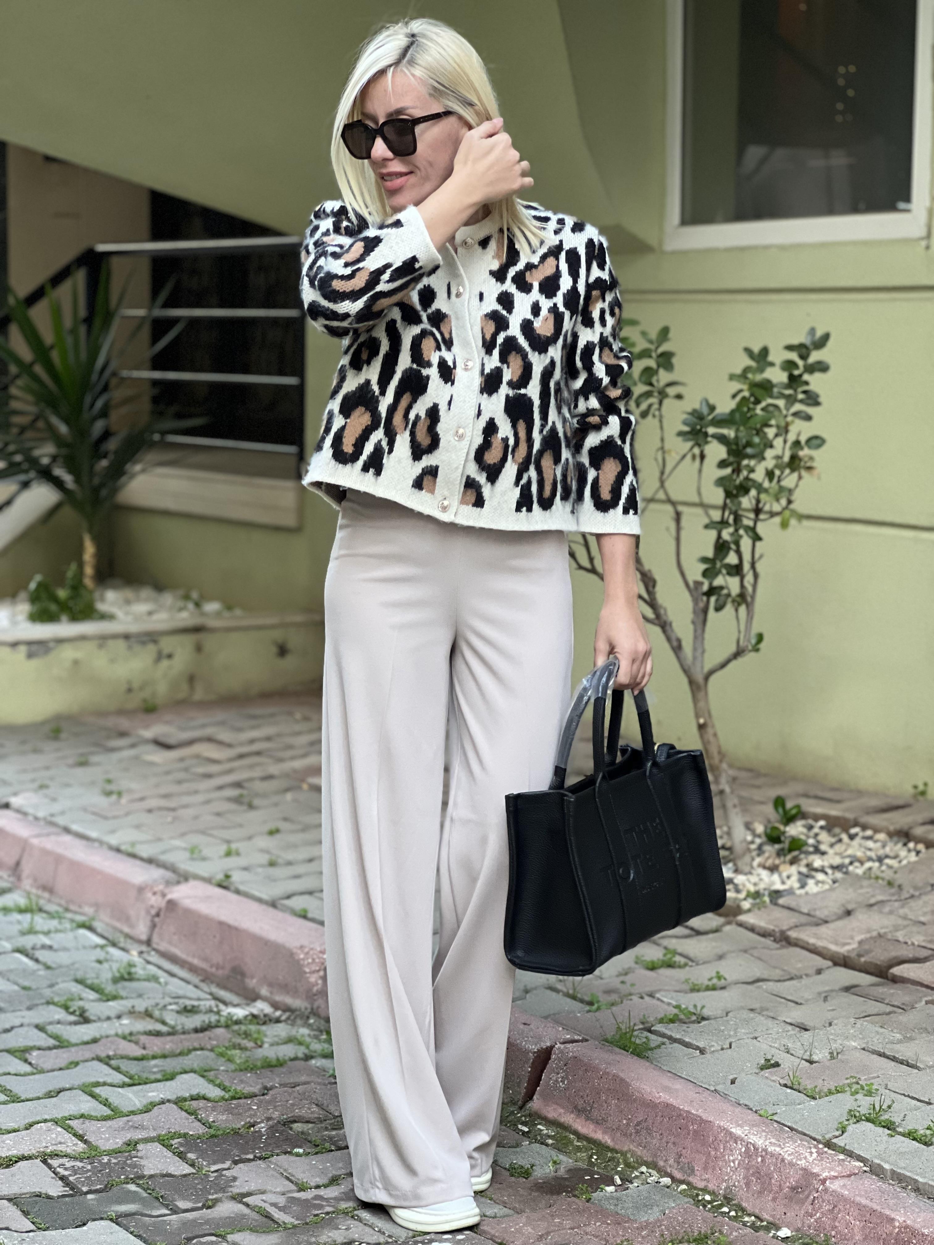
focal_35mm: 77
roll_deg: -1.1
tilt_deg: -5.0
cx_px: 467
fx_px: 2770
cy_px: 622
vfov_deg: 25.3
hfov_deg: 19.1
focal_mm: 9
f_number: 2.8
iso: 250
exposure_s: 1/75
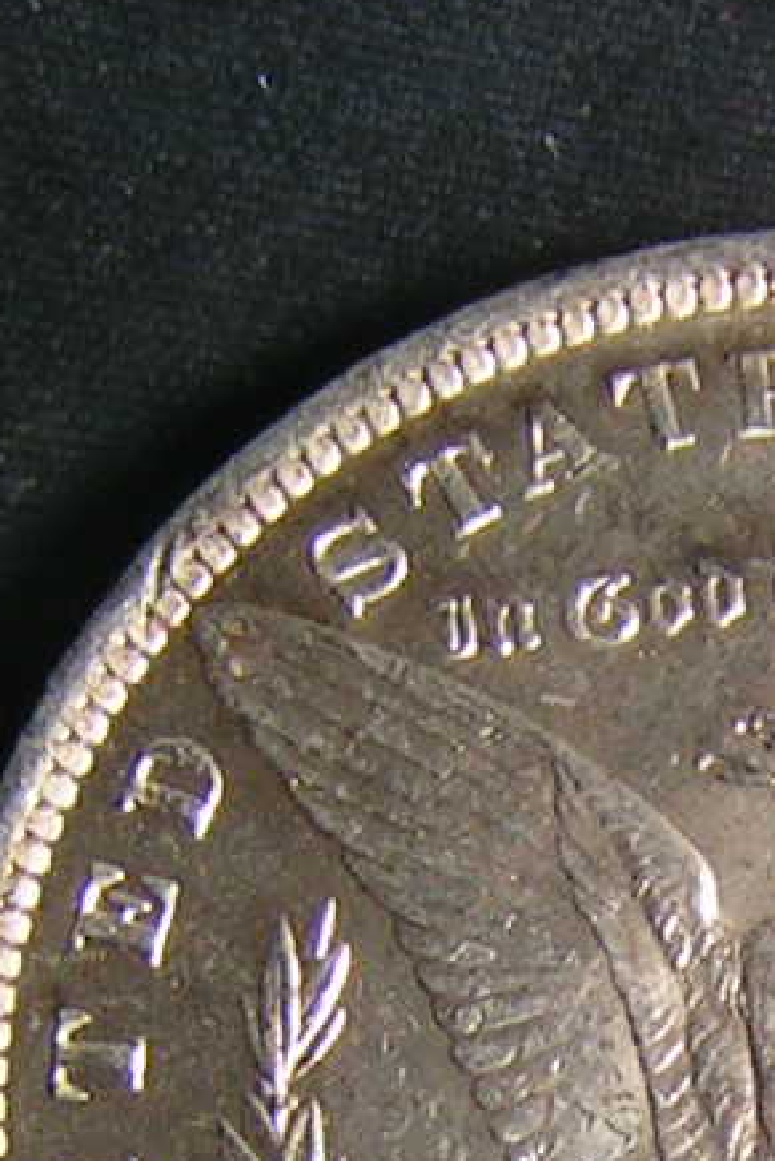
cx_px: 1151
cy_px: 1451
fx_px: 4678
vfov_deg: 13.7
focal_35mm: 145
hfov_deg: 9.2
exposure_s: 1/40
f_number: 2.8
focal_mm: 5.8
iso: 80
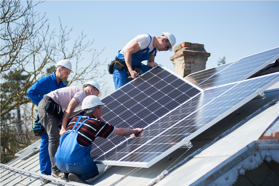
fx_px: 620
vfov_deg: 17.1
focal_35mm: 80
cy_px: 93
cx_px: 140
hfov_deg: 25.3
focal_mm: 80
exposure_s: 1/2500
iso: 100
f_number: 2.8
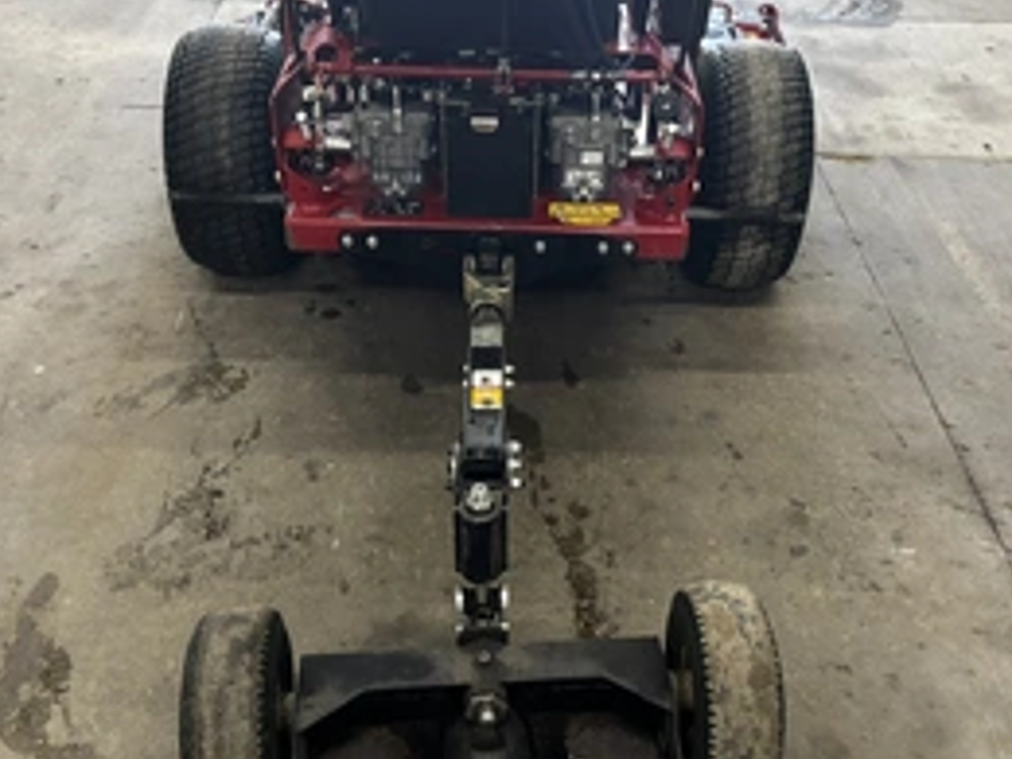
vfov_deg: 35.9
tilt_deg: -39.1
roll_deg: -3.7
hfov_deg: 46.7
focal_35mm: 40
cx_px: 549
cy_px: 428
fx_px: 1169
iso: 400
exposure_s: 1/60
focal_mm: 5.96
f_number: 1.6
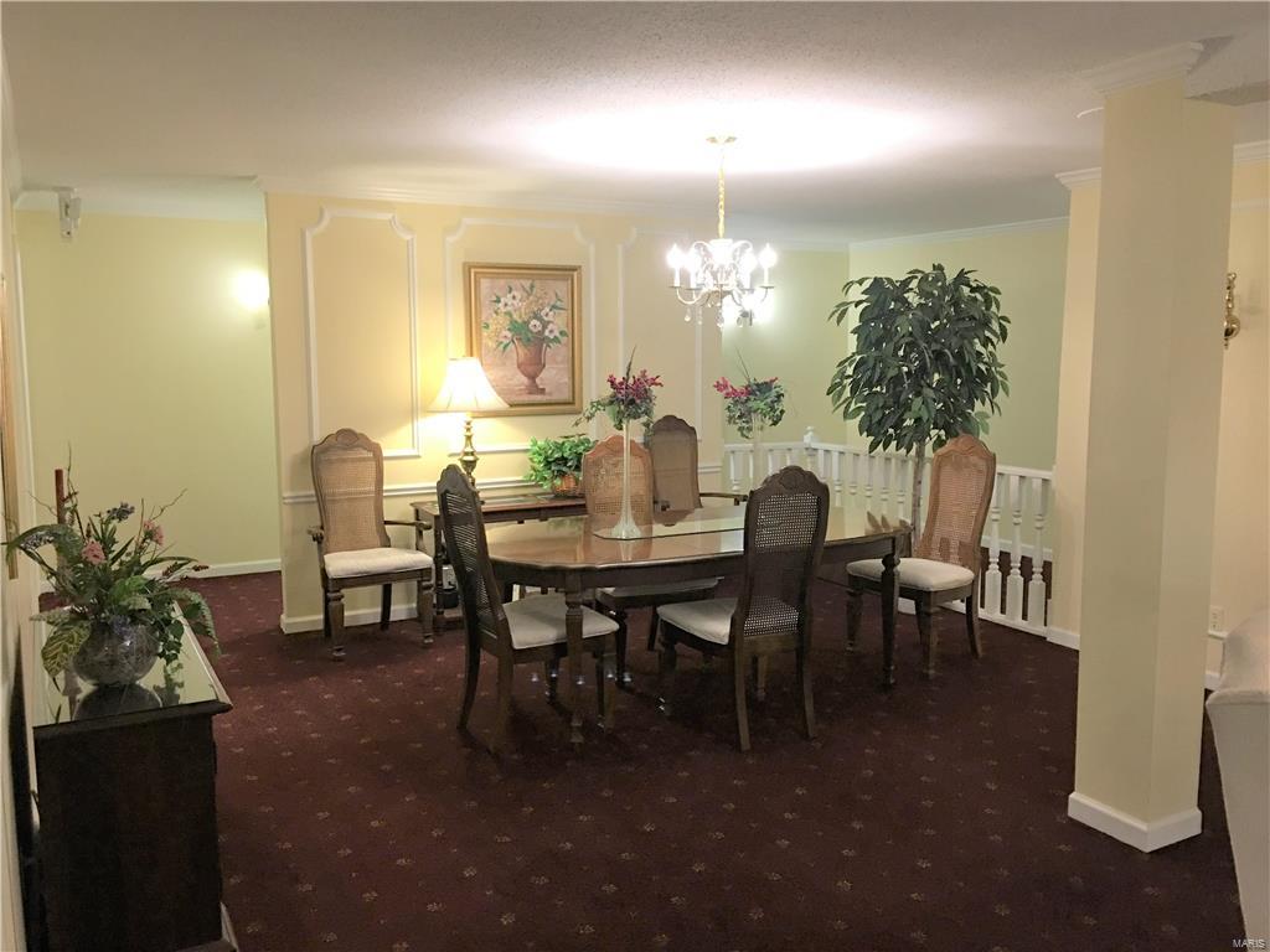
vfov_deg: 48.2
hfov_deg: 61.7
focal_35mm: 29
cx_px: 635
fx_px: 1064
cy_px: 476
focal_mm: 4.15
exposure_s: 1/8
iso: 80
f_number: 2.2
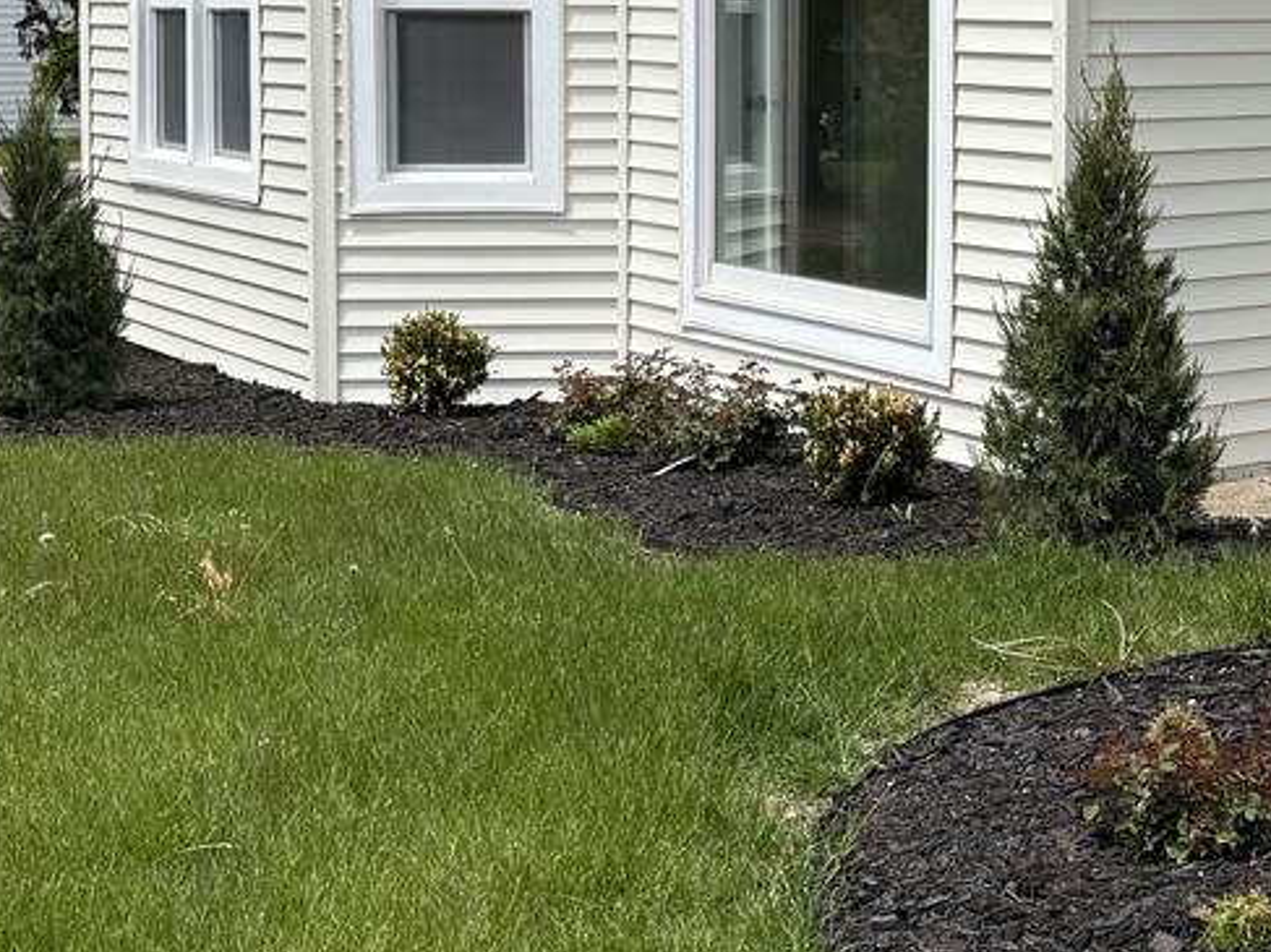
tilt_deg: -3.7
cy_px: 133
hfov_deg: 25.5
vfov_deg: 20.4
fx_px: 2606
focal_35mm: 71
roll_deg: +0.3
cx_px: 1383
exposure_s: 1/4975
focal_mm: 6.76
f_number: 1.78
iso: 80
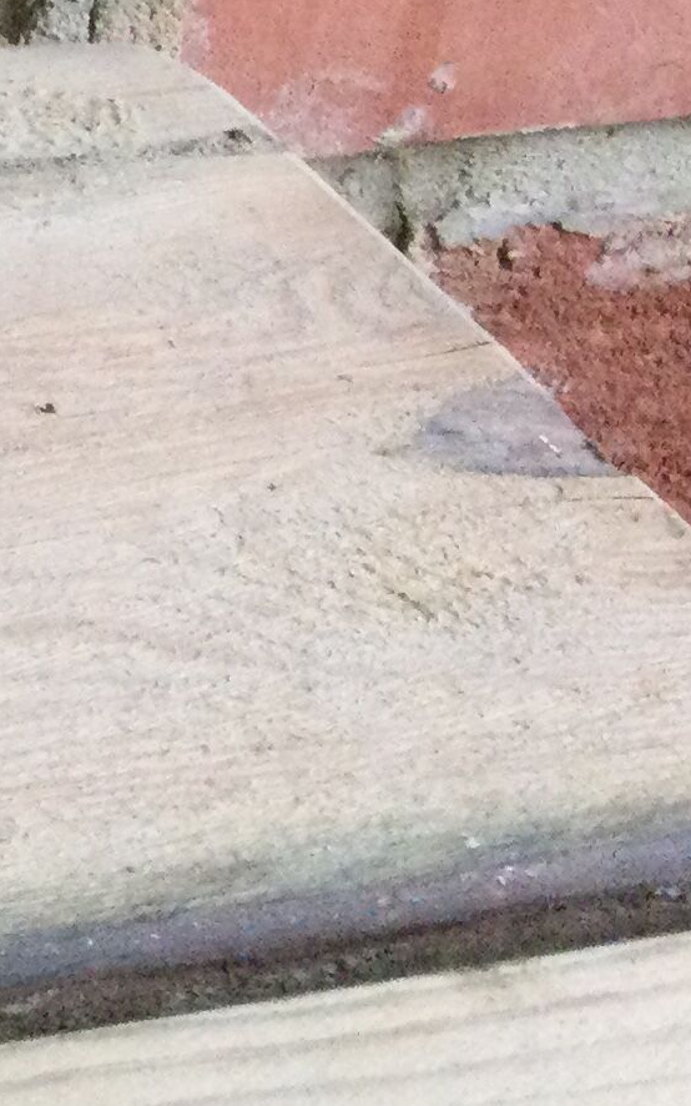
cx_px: -1222
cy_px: -109
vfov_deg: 16.7
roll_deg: +2.5
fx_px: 3645
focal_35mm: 121
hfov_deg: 9.2
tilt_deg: -26.9
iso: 64
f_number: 2.4
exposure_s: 1/33
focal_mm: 3.3
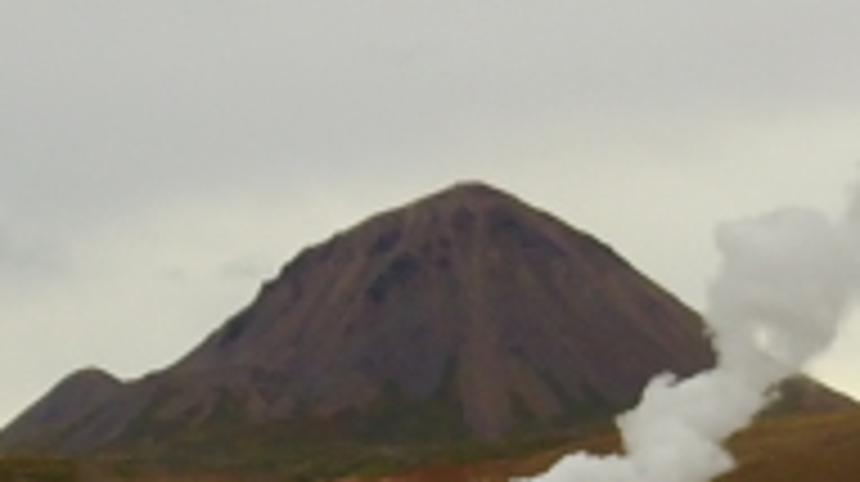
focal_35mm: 152
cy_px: 1027
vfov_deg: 7.6
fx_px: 3463
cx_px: 23
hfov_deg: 14.0
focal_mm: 4.73
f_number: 2.2
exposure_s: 1/50
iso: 165
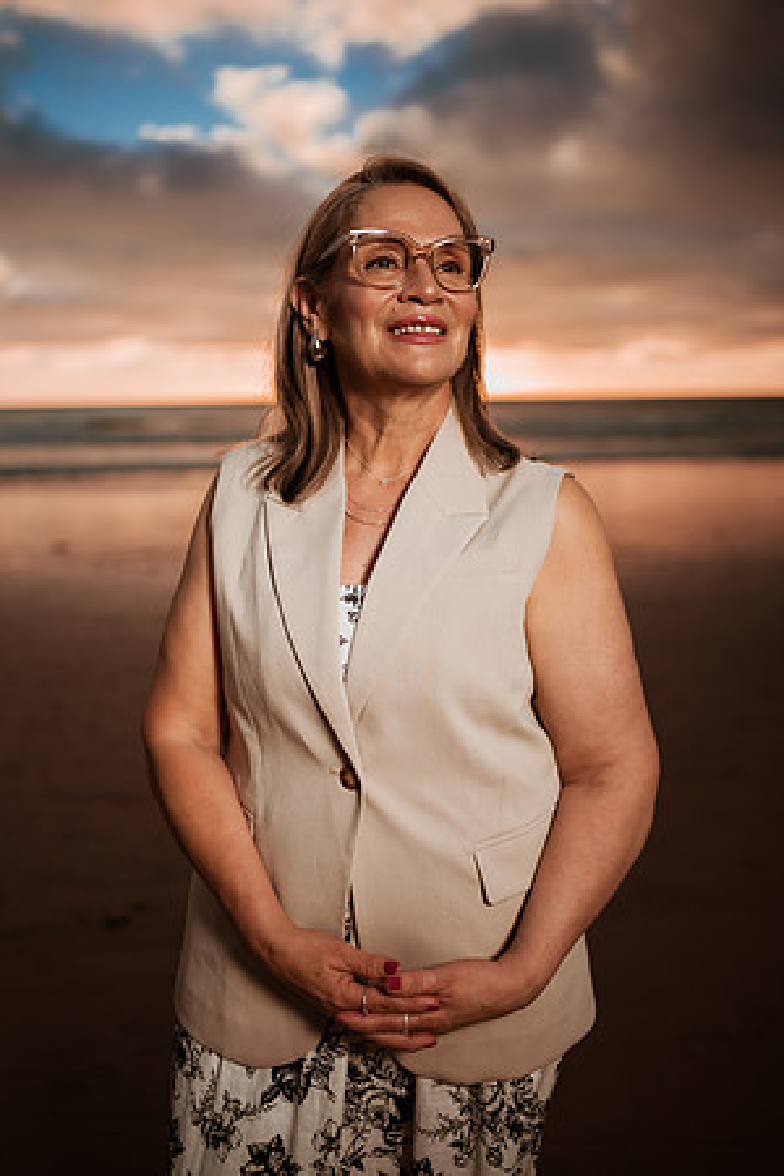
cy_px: 588
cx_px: 392
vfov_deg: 54.4
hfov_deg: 37.9
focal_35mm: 35
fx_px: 1143
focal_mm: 35
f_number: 1.8
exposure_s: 1/4000
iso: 50
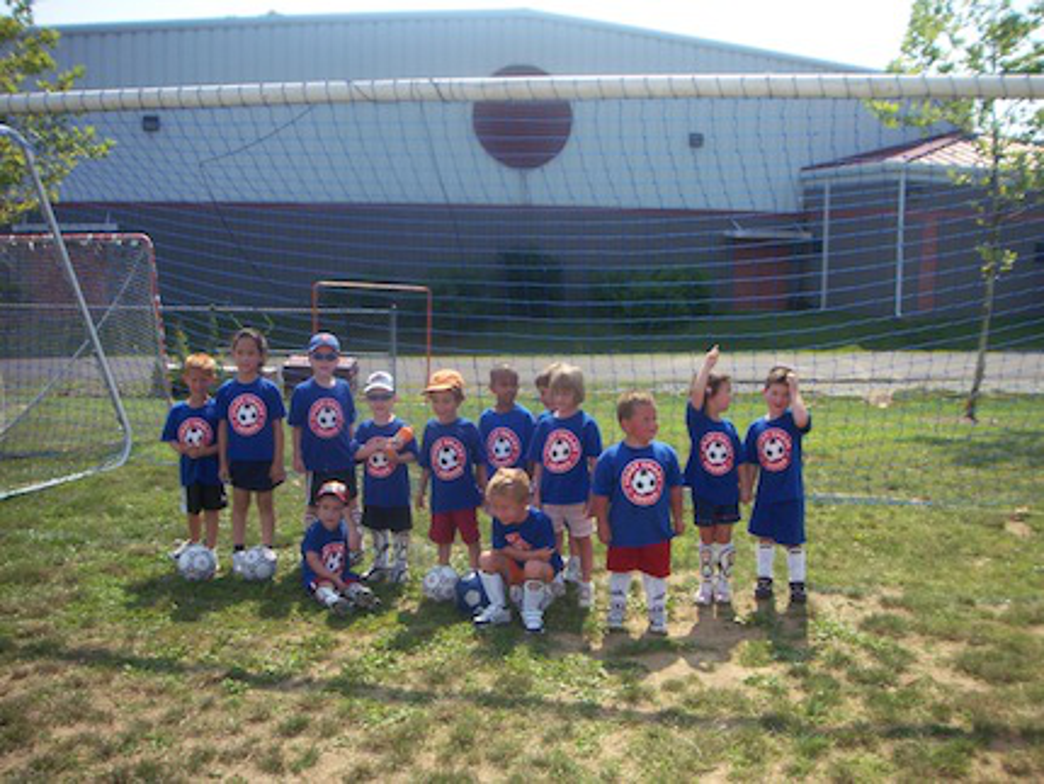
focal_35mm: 38
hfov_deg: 49.0
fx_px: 1147
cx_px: 522
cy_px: 392
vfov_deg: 37.8
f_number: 3.9
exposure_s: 1/400
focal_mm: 6.3
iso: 64
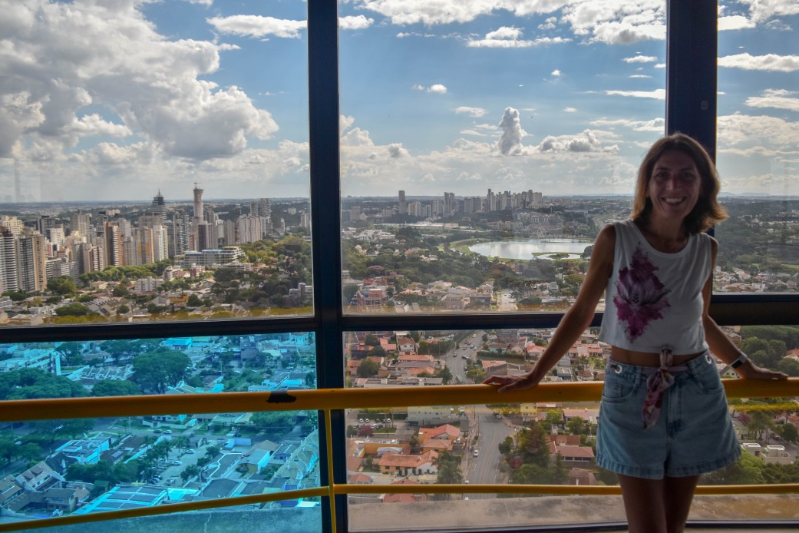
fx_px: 621
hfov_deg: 65.5
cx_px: 410
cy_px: 267
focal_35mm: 28
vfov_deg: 46.4
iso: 400
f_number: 4
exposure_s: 1/1000
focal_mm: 18
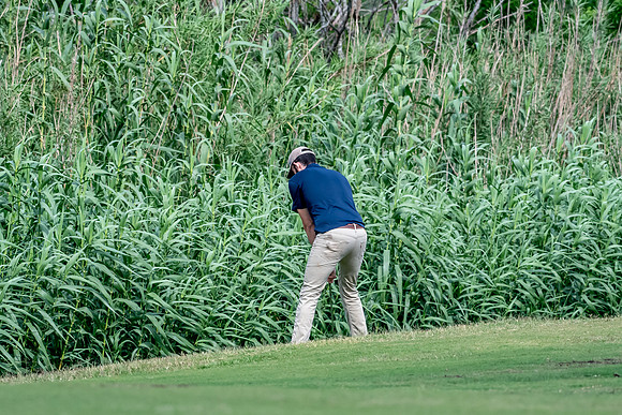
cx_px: 311
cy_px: 208
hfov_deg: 6.0
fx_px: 5962
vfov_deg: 4.0
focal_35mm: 345
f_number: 5.6
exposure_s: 1/2000
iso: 1250
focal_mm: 230
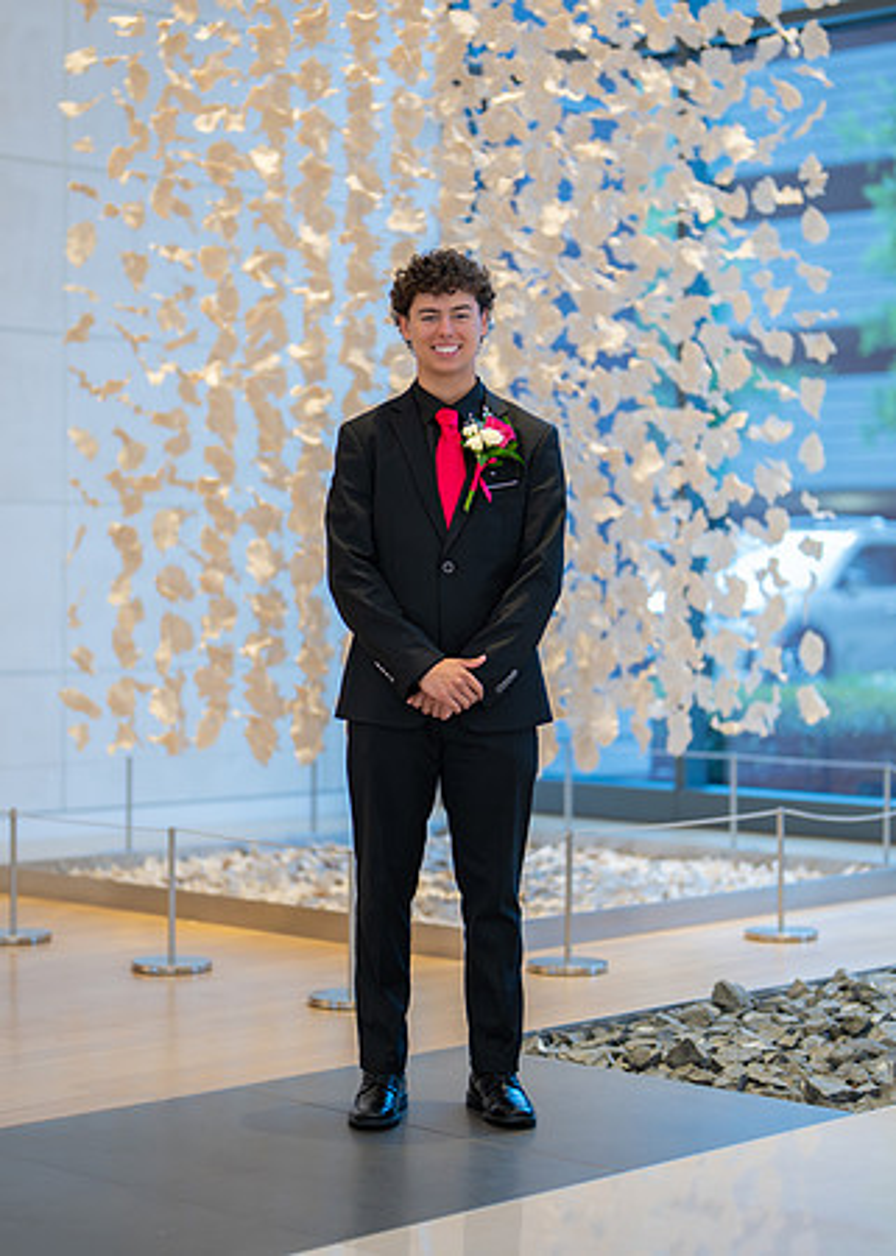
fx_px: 2702
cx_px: 442
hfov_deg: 18.8
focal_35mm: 76
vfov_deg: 26.2
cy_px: 640
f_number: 1.2
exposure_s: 1/800
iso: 800
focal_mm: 50
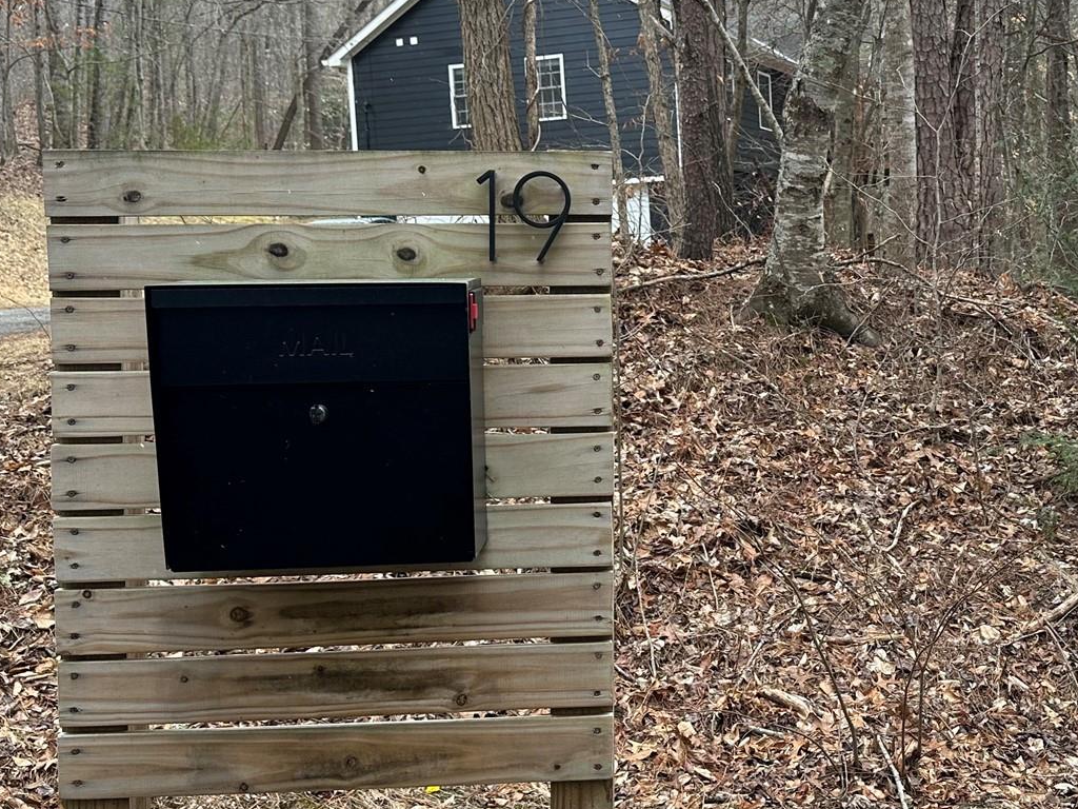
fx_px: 1495
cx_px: 767
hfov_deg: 38.9
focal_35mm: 48
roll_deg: +3.0
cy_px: 358
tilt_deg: -2.7
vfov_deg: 30.2
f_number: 1.78
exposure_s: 1/650
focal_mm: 6.86
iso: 80
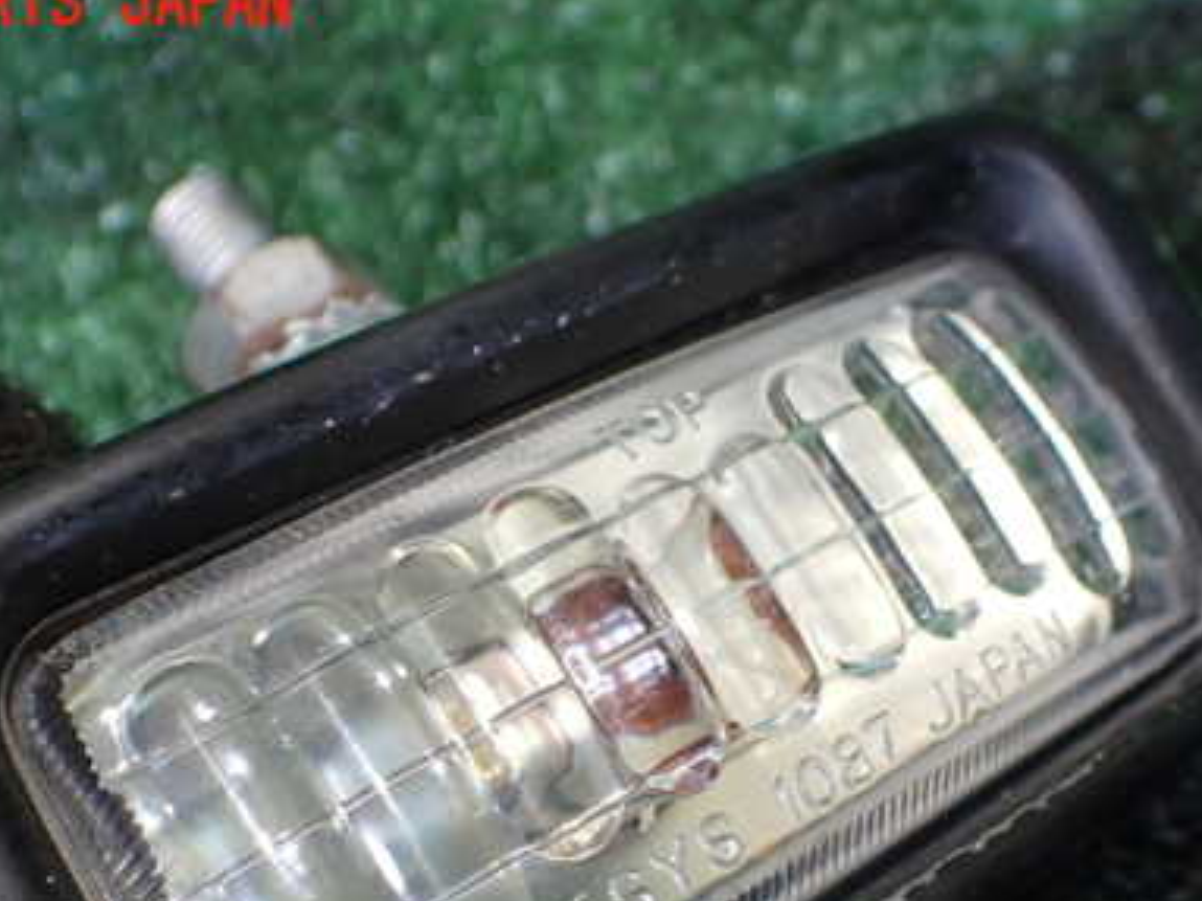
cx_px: 662
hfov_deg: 40.4
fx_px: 1632
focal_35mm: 47
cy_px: 672
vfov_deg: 30.4
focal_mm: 5.4
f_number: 2.3
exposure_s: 1/125
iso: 320
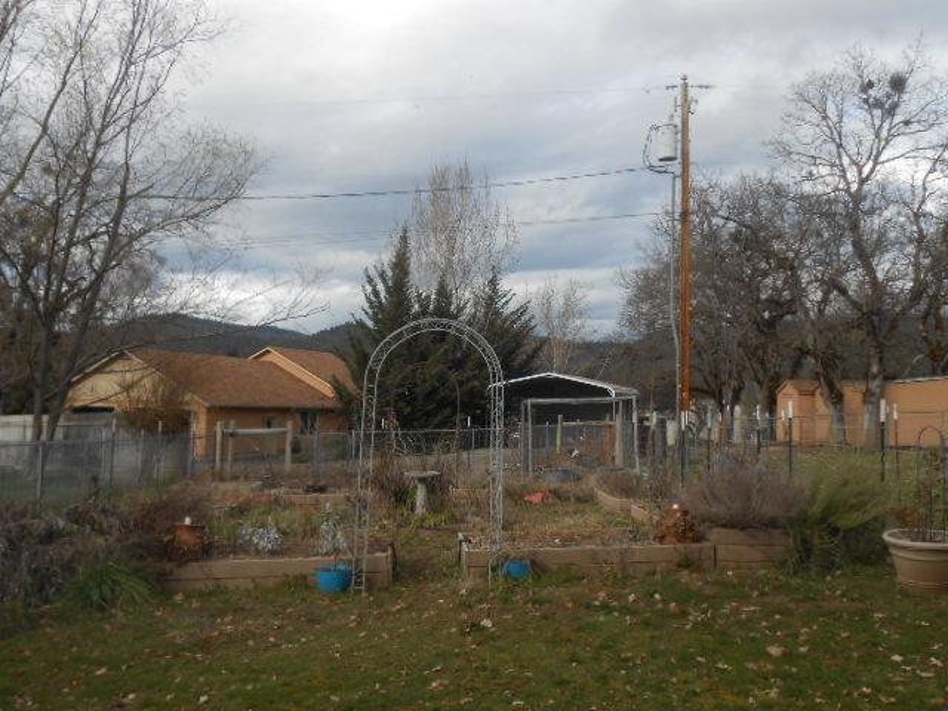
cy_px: 356
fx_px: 931
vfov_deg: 41.8
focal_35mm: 34
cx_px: 474
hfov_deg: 54.0
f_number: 3.9
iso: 80
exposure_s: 1/500
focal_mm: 6
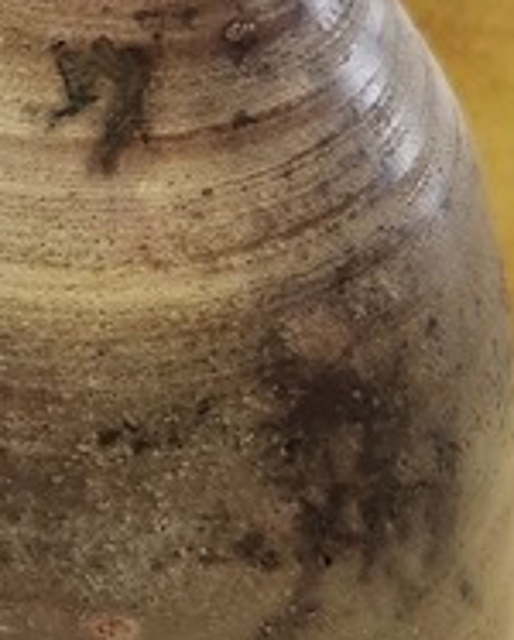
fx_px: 2335
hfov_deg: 12.0
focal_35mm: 123
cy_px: -110
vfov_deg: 15.1
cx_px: -240
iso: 320
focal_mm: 5.4
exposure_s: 1/120
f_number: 1.8
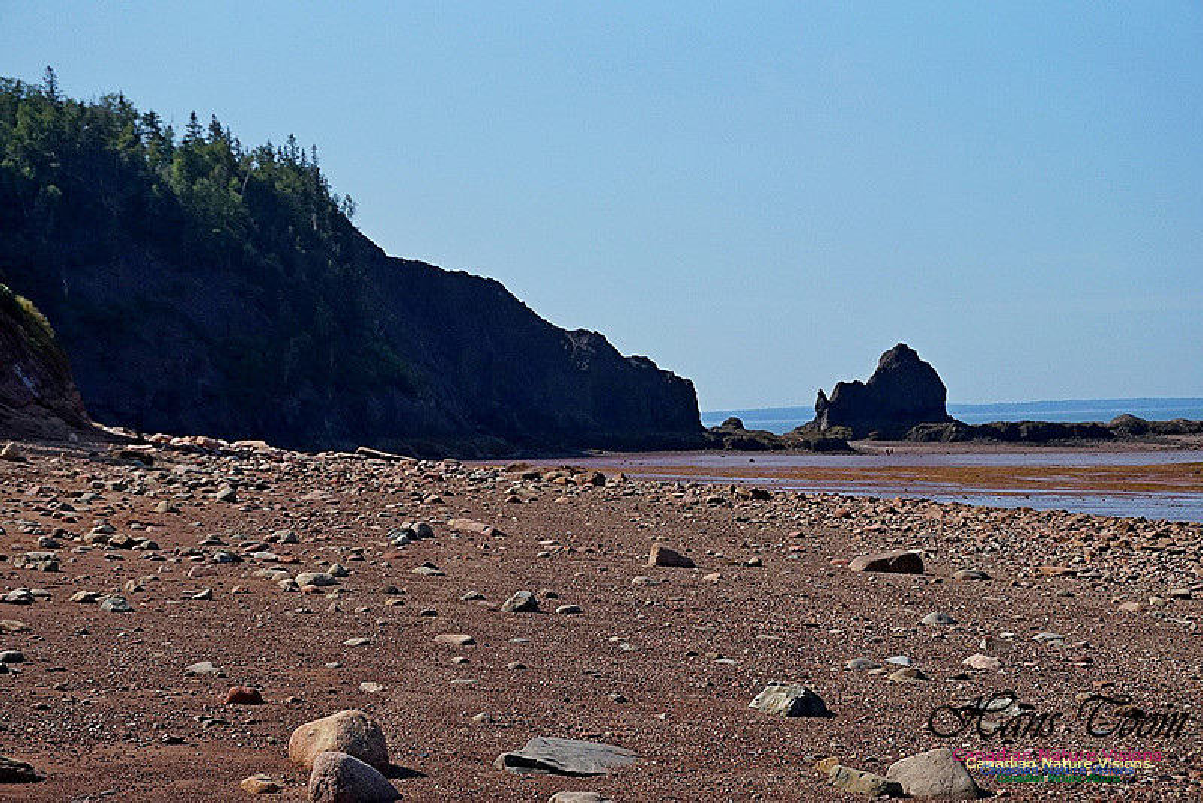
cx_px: 602
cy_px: 402
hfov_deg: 27.0
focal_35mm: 75
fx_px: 2507
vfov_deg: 18.2
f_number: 7.1
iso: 800
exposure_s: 1/4000
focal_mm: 50
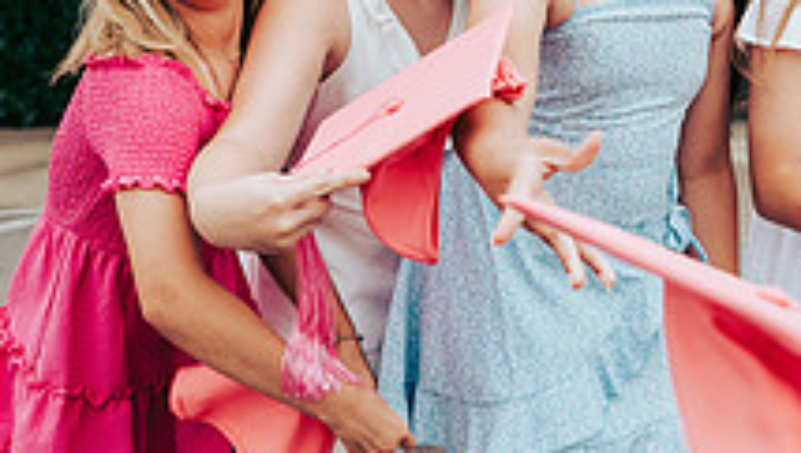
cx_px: 535
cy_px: 182
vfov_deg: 17.8
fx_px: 1446
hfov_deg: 30.7
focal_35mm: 68
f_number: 2.8
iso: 250
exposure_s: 1/320
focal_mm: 24
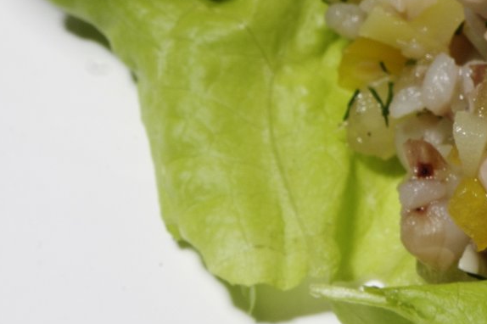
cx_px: 749
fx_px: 3028
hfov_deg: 8.9
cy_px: 101
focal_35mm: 224
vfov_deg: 6.1
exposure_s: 1/20
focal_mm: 45
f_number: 18
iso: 100
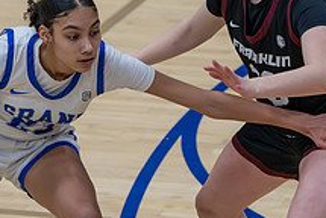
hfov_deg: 3.5
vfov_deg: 2.4
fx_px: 5305
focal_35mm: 585
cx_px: 148
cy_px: 154
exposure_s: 1/1000
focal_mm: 160
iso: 4500
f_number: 2.8
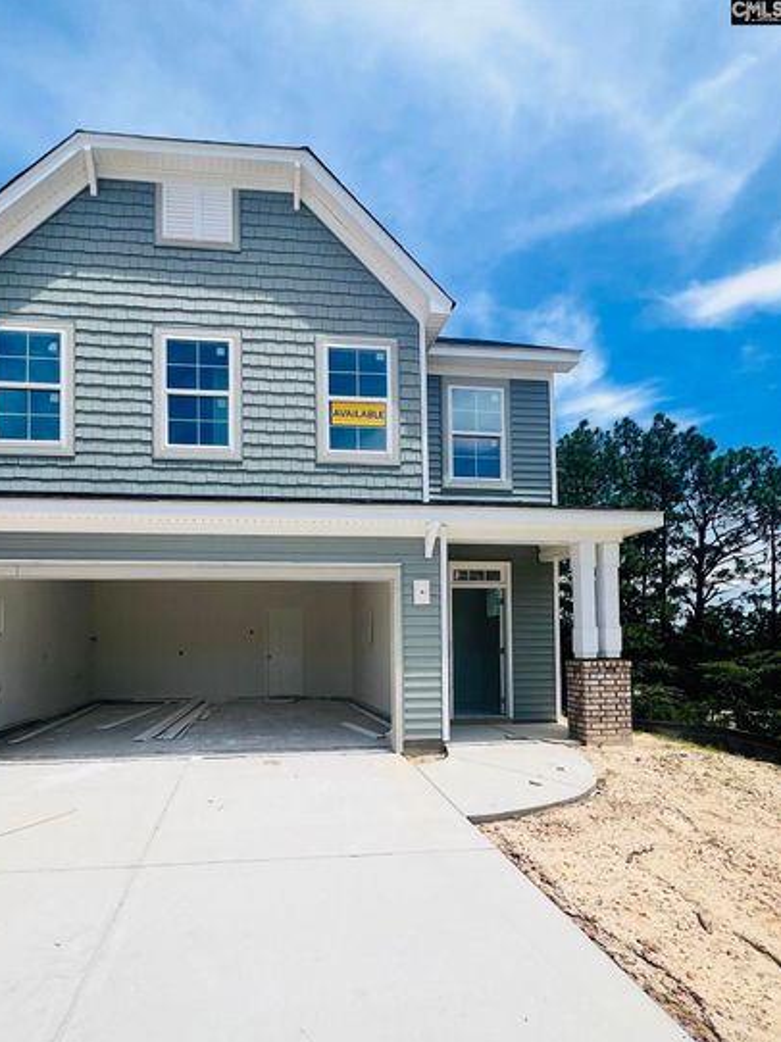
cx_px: 304
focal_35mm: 16
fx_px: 482
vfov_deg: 93.0
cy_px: 637
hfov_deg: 77.0
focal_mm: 1.57
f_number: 1.8
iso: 32
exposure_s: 1/2273
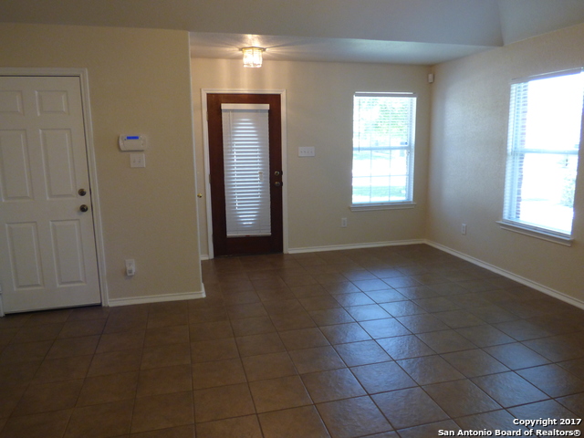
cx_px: 292
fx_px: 439
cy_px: 219
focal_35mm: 26
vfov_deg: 53.1
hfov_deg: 67.3
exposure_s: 1/60
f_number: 3.1
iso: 320
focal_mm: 4.61
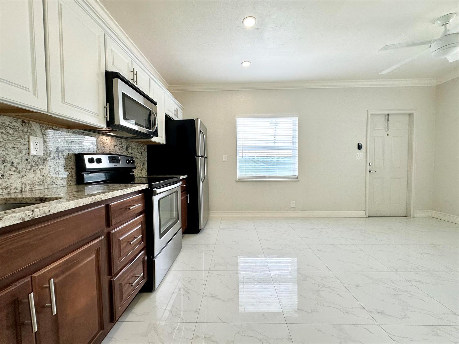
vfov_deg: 85.7
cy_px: 172
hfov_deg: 102.1
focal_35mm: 14
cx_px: 230
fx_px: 186
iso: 125
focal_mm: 2.22
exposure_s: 1/120
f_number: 2.2
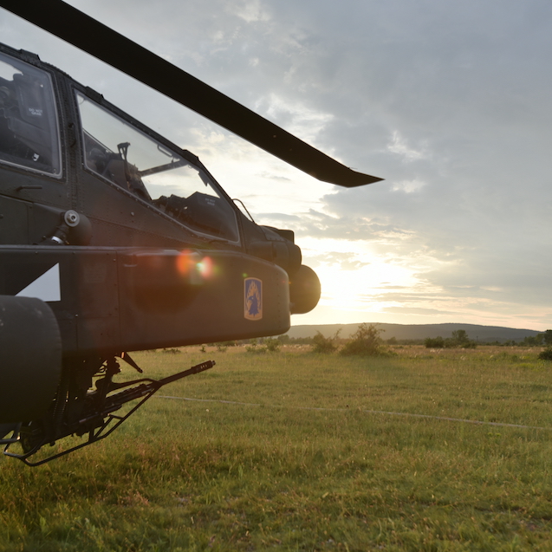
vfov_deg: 40.9
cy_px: 276
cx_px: 275
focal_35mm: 41
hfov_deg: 40.9
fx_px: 740
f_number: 4.5
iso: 500
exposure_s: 1/640
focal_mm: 32
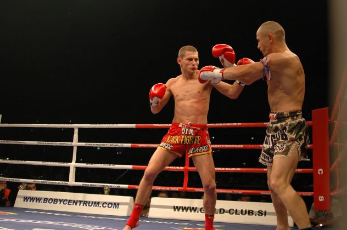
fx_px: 404
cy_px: 115
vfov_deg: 31.8
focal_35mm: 42
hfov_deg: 46.4
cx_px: 174
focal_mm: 28
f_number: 2.8
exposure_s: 1/400
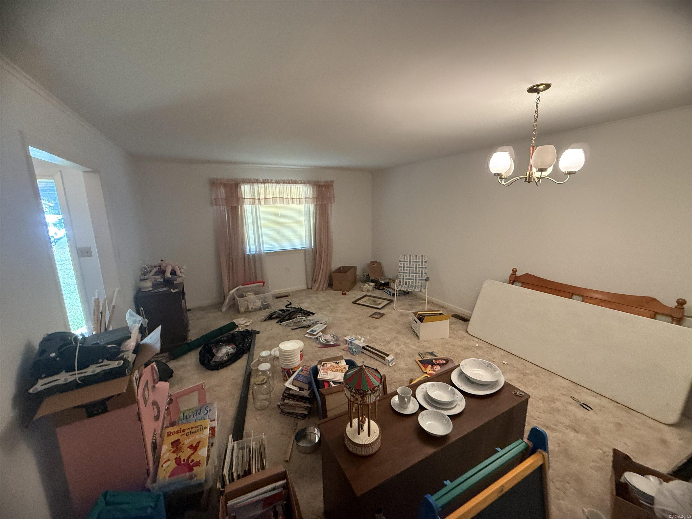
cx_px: 346
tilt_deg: -9.6
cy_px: 260
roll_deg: +2.0
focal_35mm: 14
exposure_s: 1/60
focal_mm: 2.22
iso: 320
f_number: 2.2
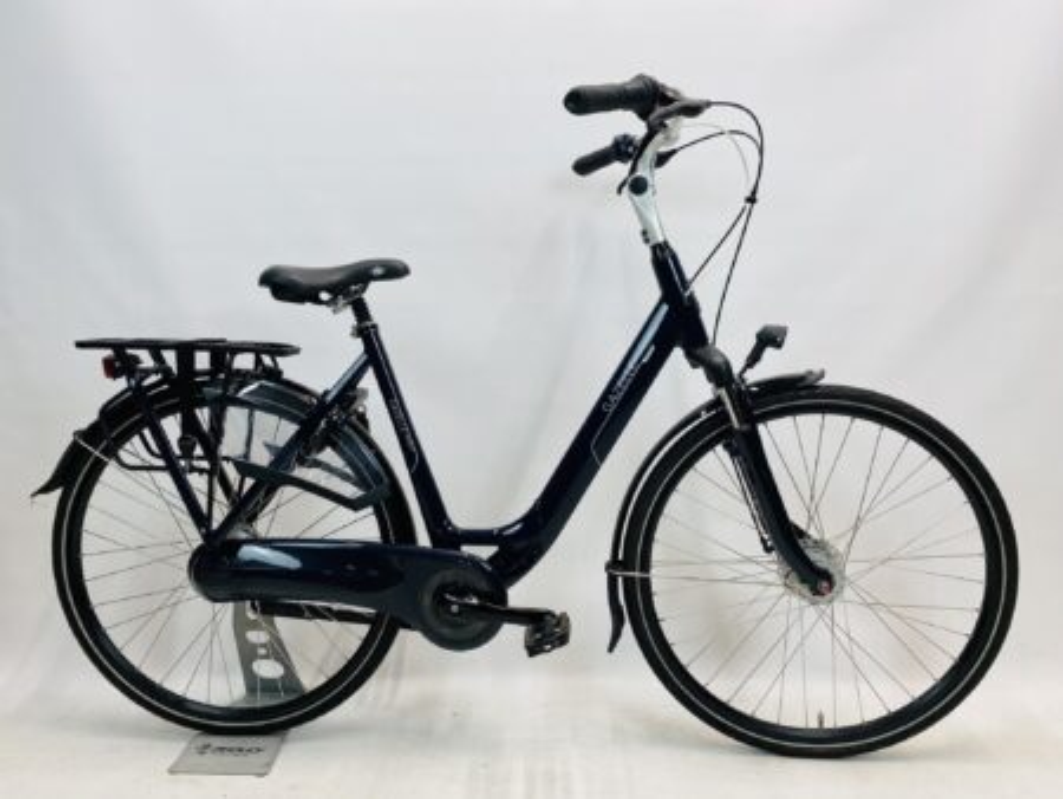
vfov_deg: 53.1
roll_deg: +1.0
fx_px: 799
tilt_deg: -7.7
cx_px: 532
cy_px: 400
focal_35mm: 26
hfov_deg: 67.3
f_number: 1.8
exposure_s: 1/100
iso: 50
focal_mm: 4.25
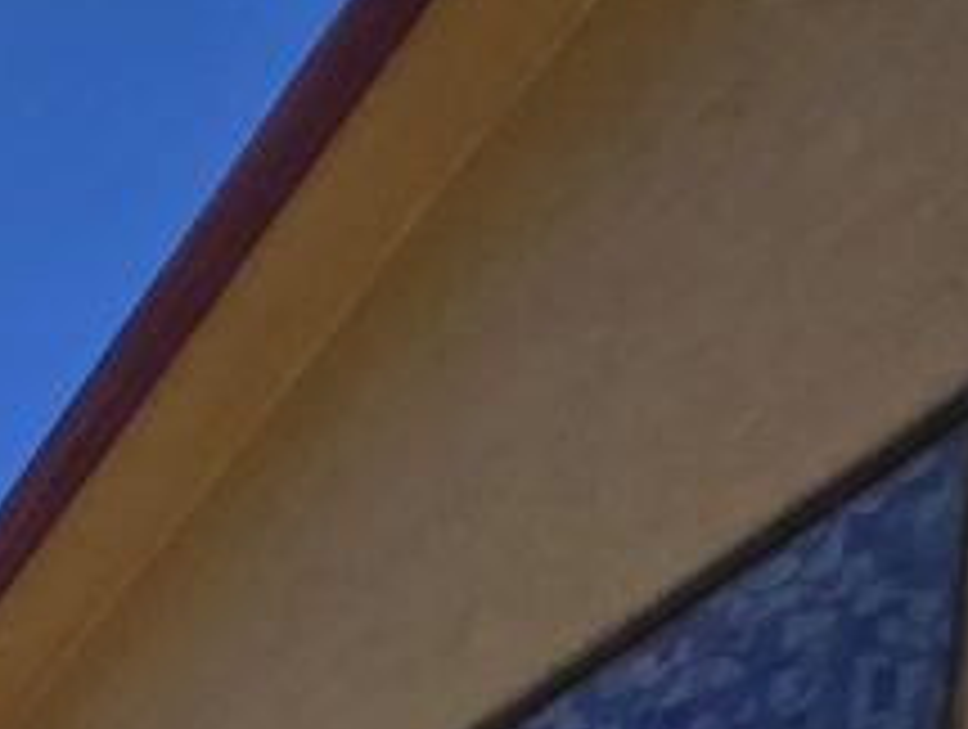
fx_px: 2045
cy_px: 1726
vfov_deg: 14.2
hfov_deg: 17.5
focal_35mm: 73
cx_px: -1047
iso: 25
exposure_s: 1/1761
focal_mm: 1.7
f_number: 2.2
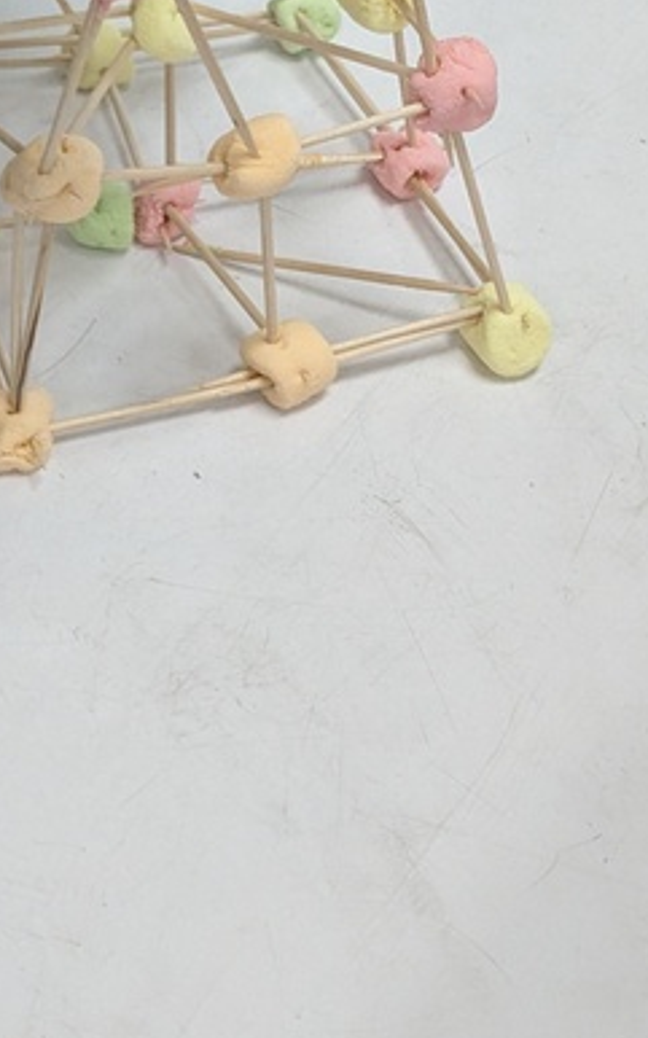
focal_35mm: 76
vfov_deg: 26.3
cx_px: -22
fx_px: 2149
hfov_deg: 16.7
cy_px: 110
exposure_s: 1/120
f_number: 1.73
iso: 197
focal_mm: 4.38
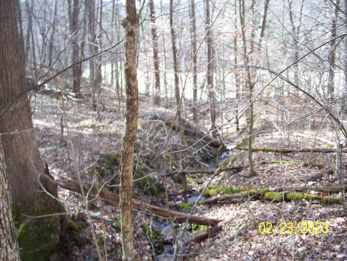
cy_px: 130
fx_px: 371
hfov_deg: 50.1
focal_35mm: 37
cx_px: 174
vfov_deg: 38.7
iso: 64
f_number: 2.8
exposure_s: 1/60
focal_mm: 7.8
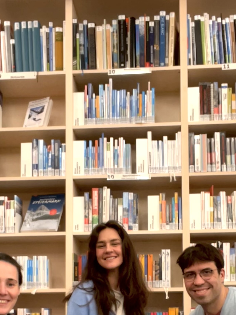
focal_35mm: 54
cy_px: 278
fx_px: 491
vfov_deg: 33.8
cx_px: 126
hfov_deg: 27.0
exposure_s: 1/50
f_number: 2.2
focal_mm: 2.71
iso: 200
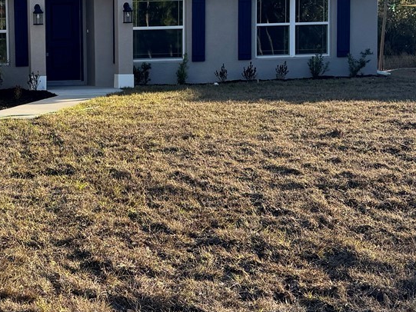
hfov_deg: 26.1
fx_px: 853
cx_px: 5
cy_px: 111
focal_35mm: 71
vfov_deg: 20.7
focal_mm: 6.76
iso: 80
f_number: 1.78
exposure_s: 1/2331
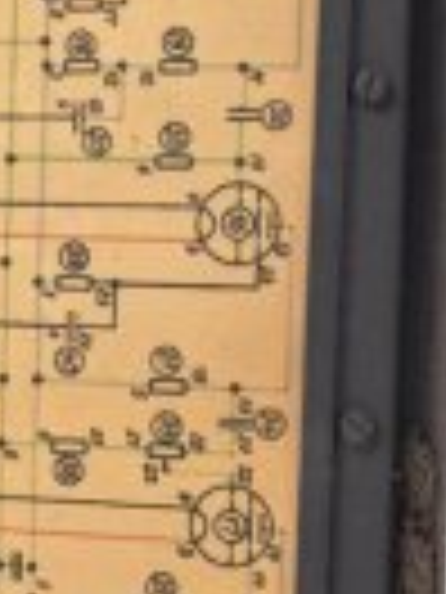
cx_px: -104
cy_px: 256
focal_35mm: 117
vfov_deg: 16.8
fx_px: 2010
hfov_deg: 12.3
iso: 1000
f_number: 2
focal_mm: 8.5
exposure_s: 1/1395
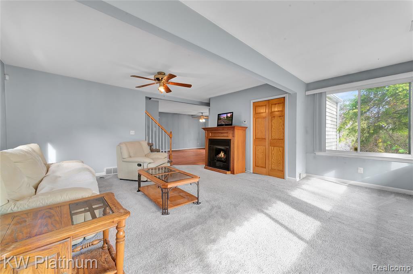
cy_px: 137
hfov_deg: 104.3
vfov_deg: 81.1
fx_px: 160
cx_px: 206
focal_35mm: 14
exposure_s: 1/15
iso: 720
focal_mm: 14
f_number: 9
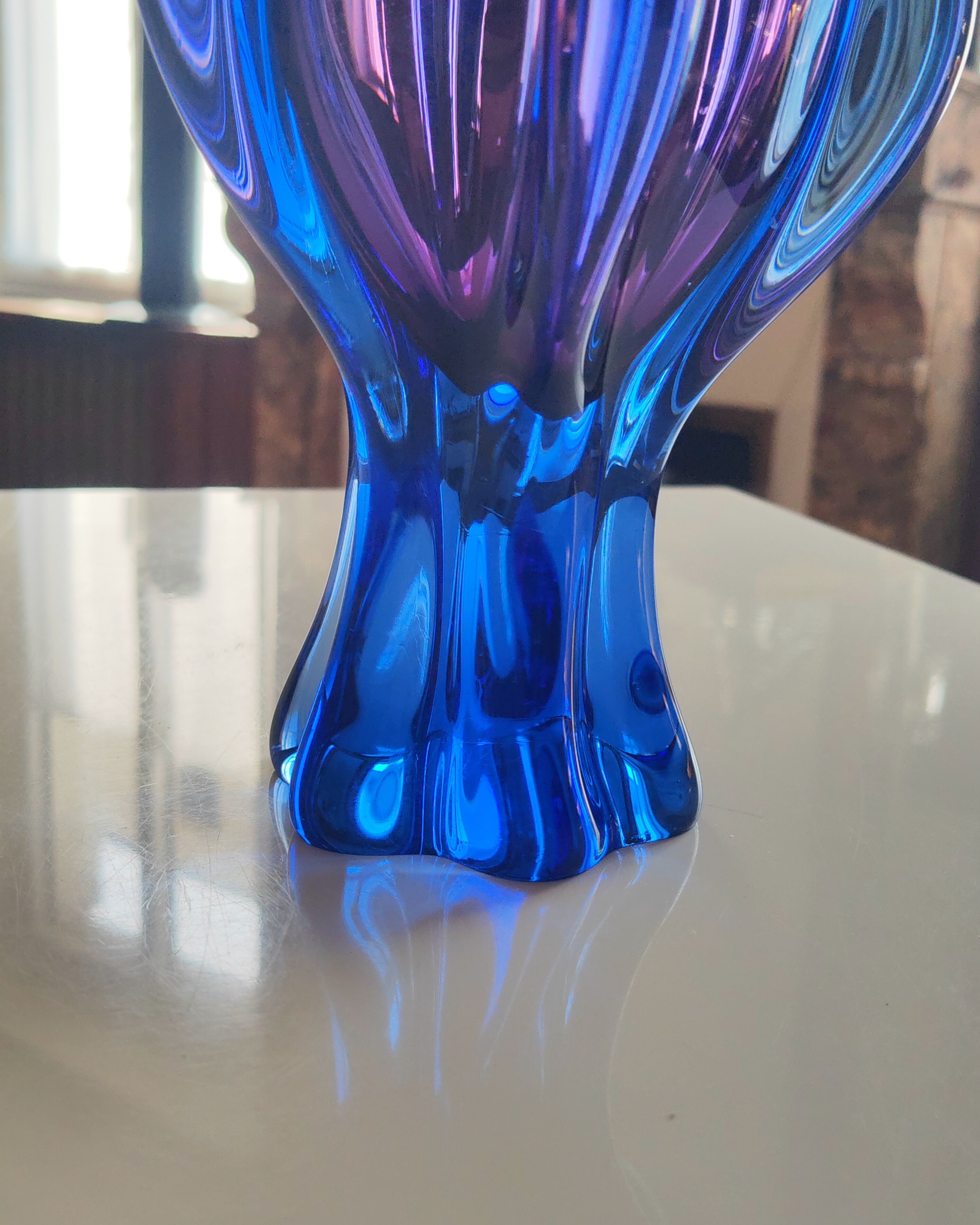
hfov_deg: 36.5
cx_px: 495
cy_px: 606
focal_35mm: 41
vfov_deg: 44.8
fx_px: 1487
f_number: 1.8
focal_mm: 5.53
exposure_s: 1/330
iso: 50
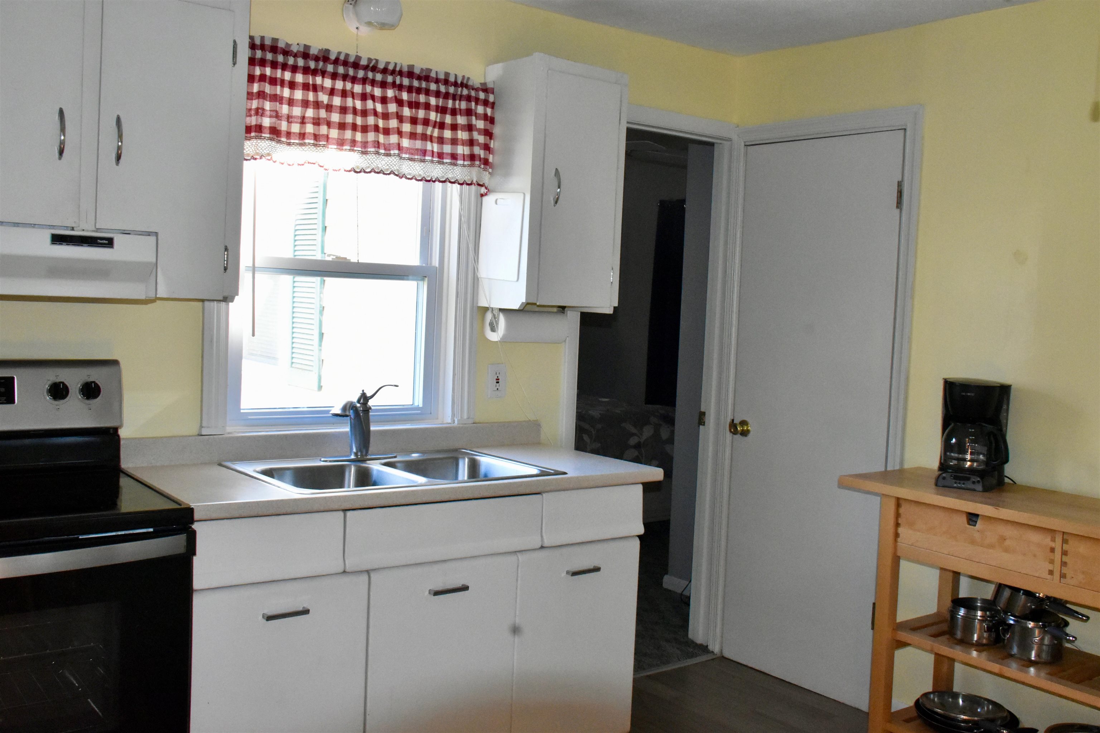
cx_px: 550
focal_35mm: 36
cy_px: 366
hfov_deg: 53.1
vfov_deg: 36.9
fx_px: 1100
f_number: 14
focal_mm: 24
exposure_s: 1/60
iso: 4500
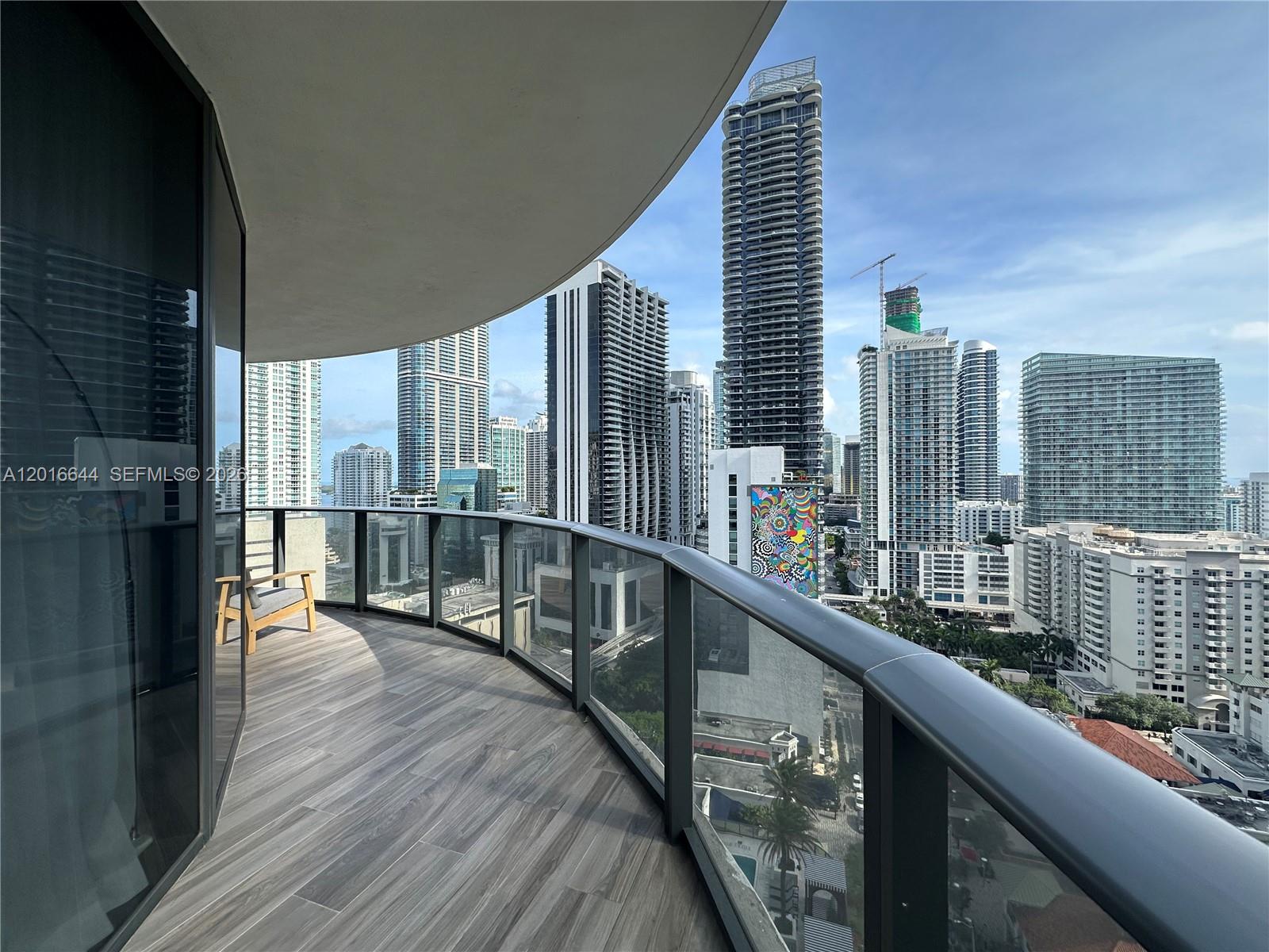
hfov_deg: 102.1
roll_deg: +0.7
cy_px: 476
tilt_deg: +0.9
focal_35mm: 14
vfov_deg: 85.7
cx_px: 634
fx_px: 513
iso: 50
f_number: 2.2
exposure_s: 1/979
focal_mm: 2.22
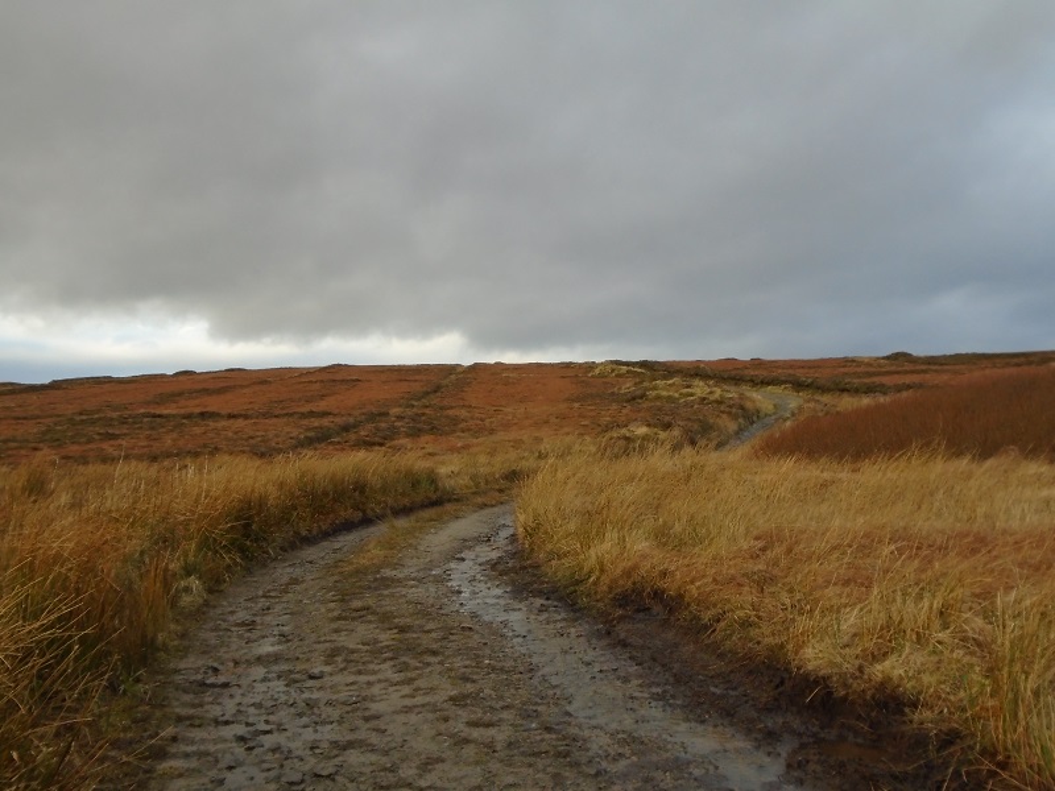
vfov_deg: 34.3
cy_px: 396
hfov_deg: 44.8
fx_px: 1280
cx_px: 528
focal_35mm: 42
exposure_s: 1/250
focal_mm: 7.4
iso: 200
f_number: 4.1
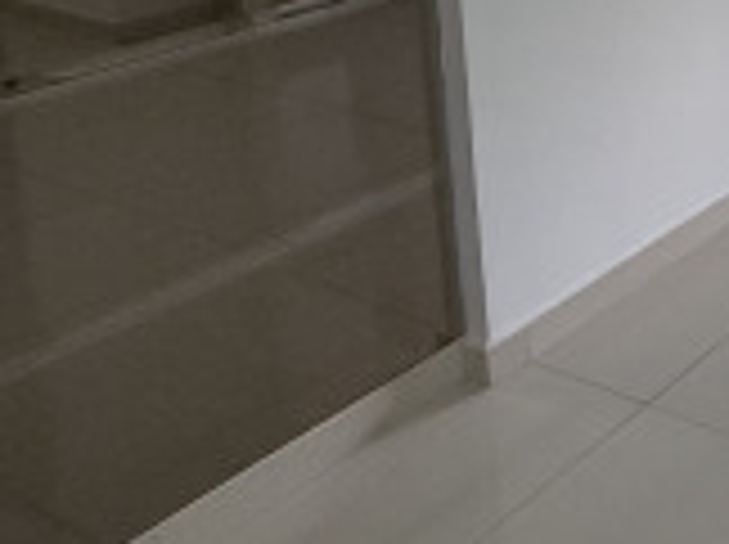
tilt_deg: -8.1
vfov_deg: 23.8
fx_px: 1093
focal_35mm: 52
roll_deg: -0.6
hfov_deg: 26.5
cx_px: 1098
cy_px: -202
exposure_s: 1/99
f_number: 2.2
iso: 160
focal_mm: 2.22
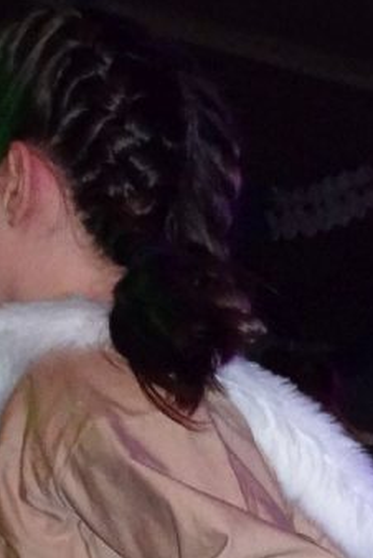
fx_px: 1830
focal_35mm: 118
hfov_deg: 11.1
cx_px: 597
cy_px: 903
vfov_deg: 15.6
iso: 800
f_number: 4
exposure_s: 1/400
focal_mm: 5.43
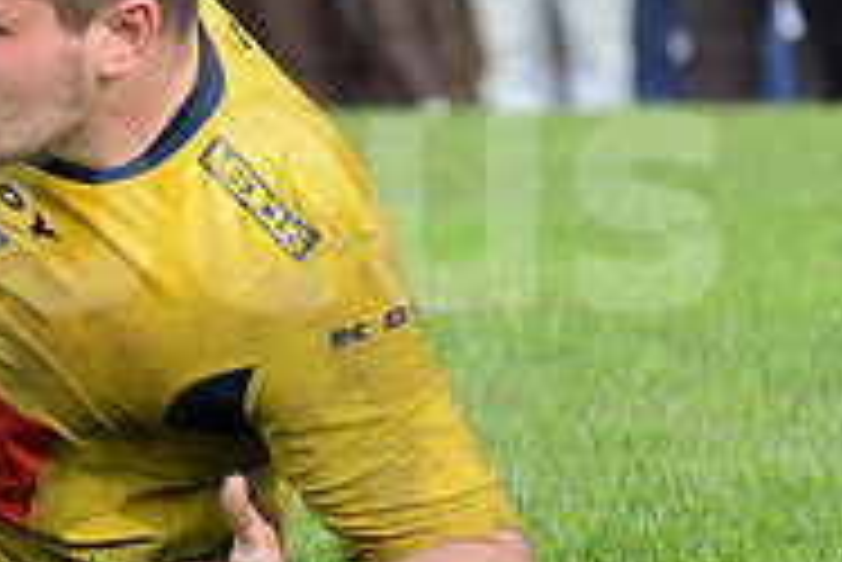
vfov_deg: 3.1
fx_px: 10509
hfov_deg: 4.6
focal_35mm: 449
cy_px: 160
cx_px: -405
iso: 1000
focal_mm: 145
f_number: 4.8
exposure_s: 1/800
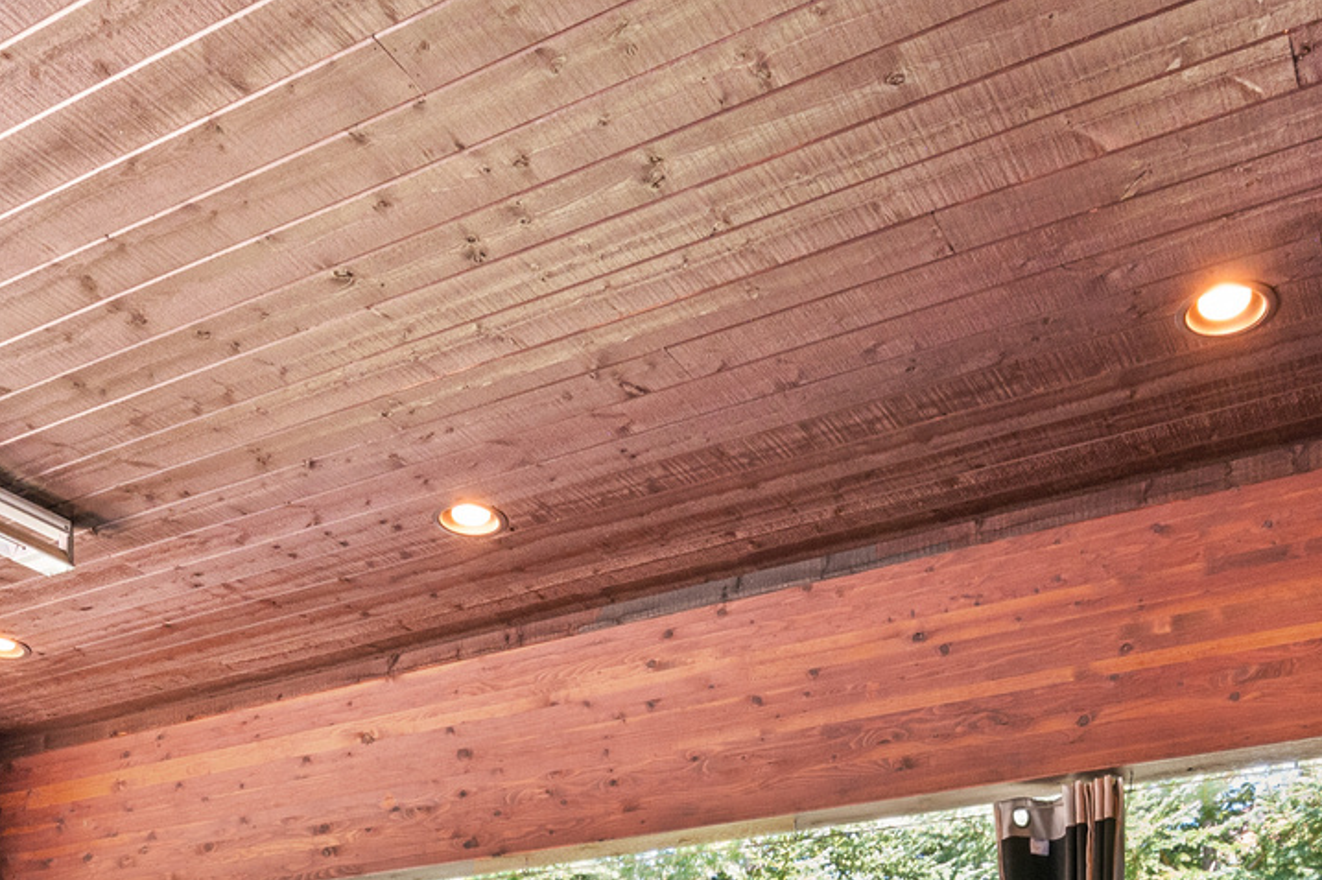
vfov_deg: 27.2
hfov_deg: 48.5
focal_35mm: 40
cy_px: 1182
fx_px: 1468
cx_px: 688
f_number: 7.1
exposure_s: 1/20
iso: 400
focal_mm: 14
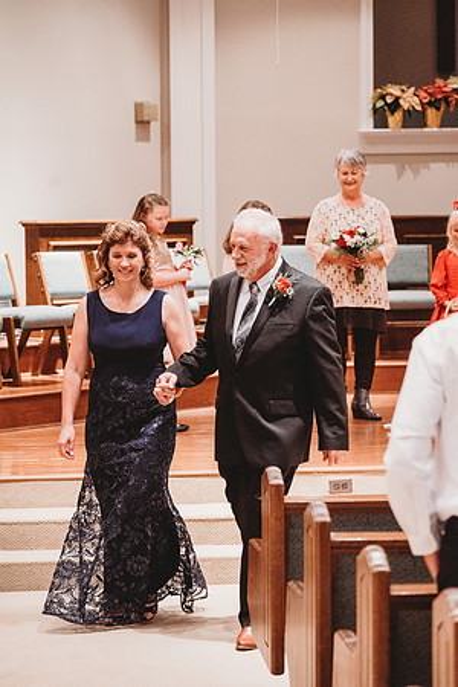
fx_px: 2290
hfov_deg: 11.4
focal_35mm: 120
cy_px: 344
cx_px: 229
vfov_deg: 17.1
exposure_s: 1/200
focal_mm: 120
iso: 8000
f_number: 4
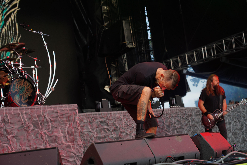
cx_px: 124
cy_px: 82
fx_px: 460
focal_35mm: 67
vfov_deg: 20.3
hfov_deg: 30.1
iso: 125
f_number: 4
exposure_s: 1/80
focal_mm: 67
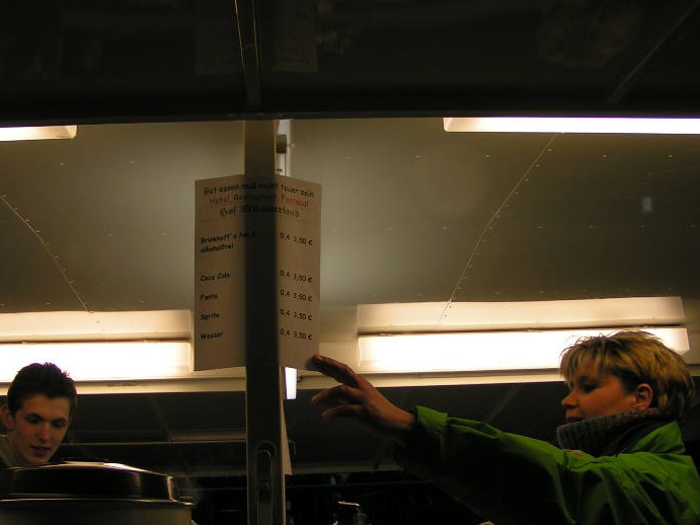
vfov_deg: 32.9
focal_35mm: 44
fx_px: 890
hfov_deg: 42.8
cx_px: 296
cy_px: 273
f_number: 2.8
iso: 50
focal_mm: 5.8
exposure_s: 1/50
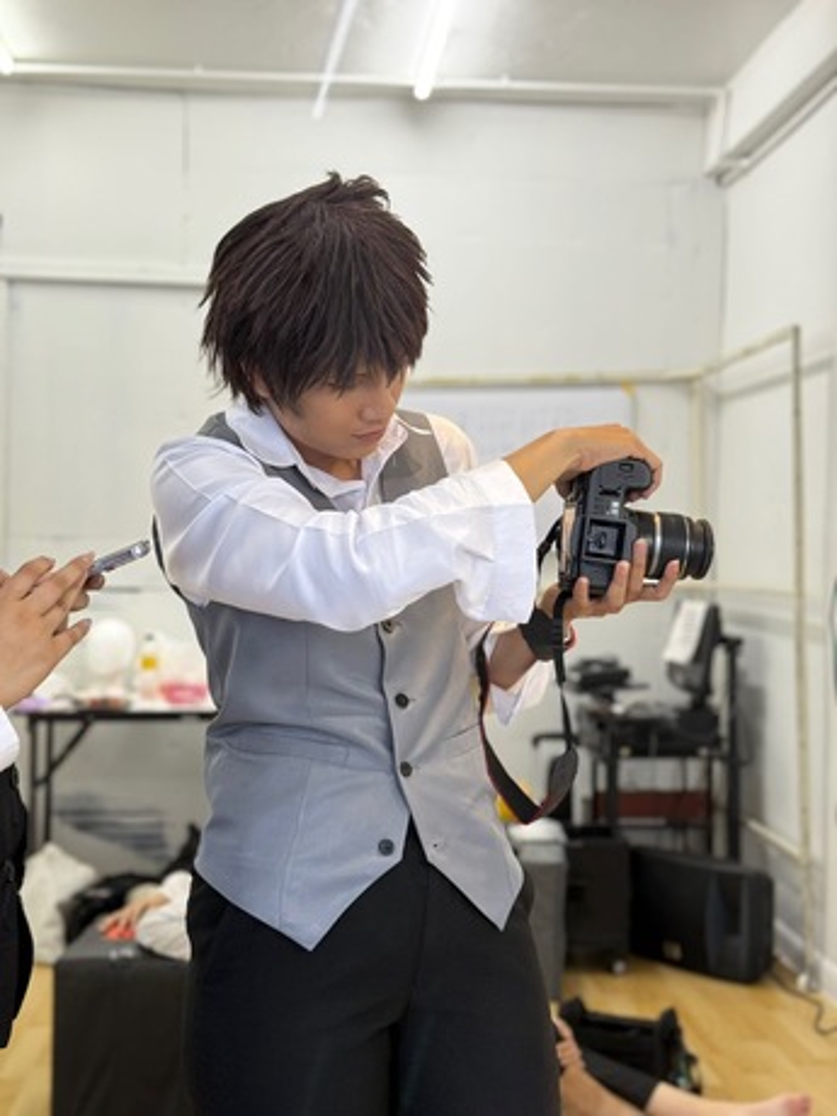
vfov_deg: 39.7
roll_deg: -1.1
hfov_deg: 30.3
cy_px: 558
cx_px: 418
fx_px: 1547
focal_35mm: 48
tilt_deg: +0.3
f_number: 1.78
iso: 80
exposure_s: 1/50
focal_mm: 6.76
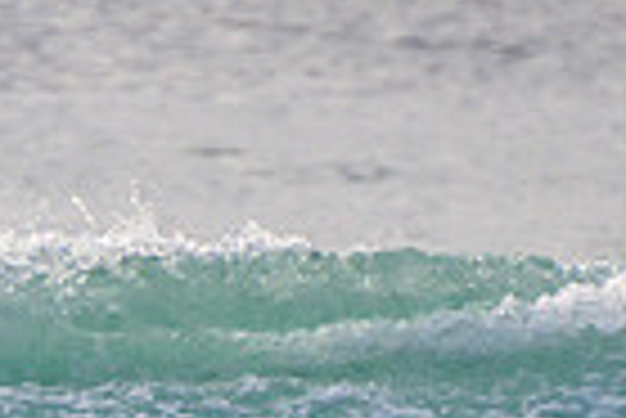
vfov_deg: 0.6
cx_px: -829
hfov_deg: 0.9
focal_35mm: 2301
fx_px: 40053
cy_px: 735
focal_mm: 400
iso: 320
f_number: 5.6
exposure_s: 1/2000
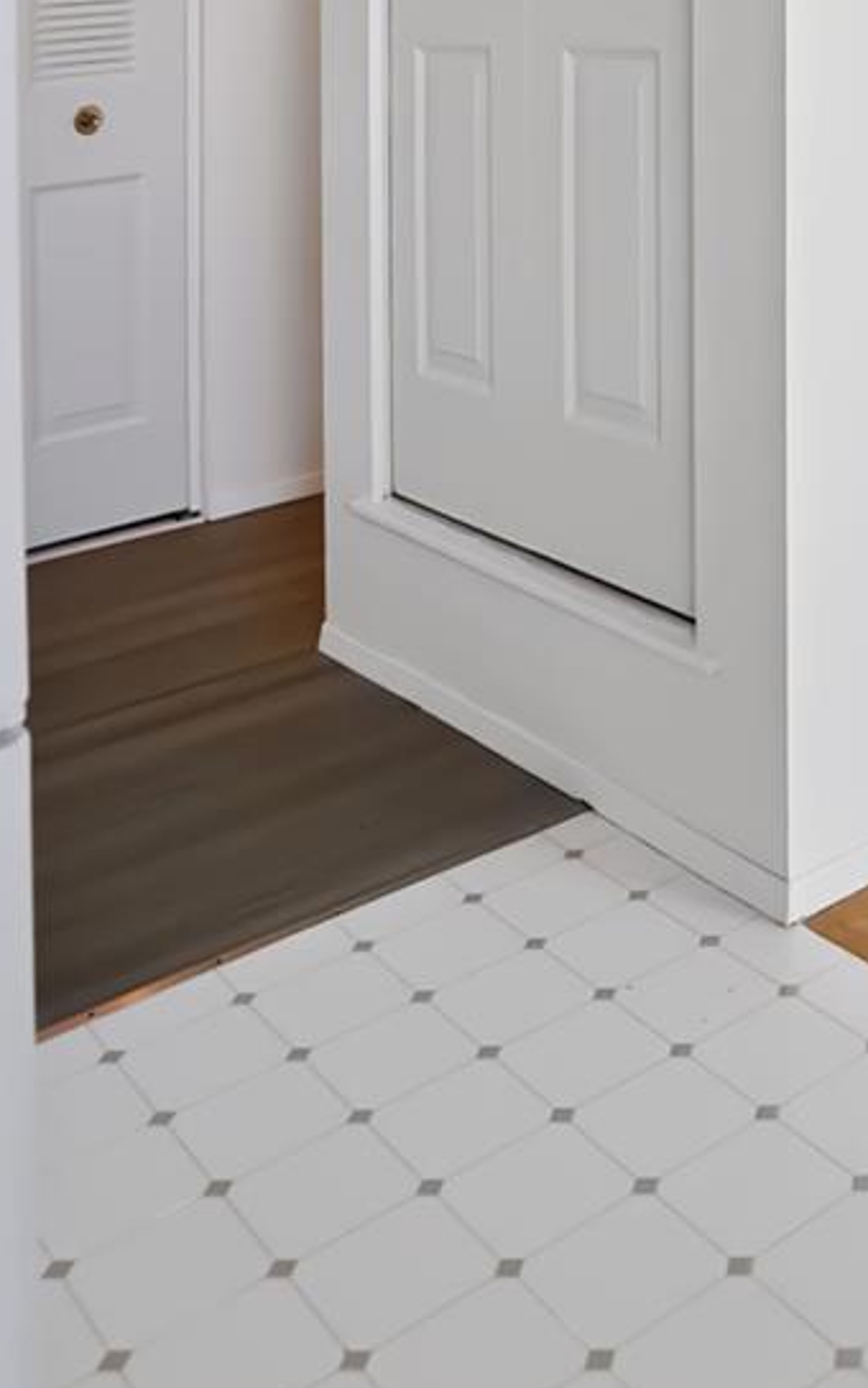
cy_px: 54
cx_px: 891
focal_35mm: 45
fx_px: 1703
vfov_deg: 39.9
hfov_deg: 26.8
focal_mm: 20
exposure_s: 1/500
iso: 320
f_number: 2.8
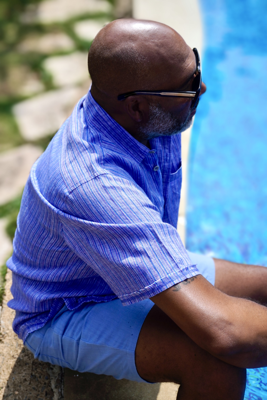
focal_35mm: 44
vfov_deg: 45.0
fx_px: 484
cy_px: 200
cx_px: 134
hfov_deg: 30.9
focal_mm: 29
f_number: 5
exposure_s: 1/640
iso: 100
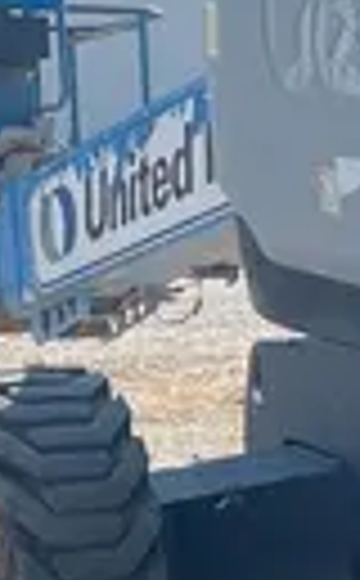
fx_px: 2478
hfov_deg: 7.7
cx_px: 882
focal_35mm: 157
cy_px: 510
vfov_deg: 13.3
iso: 50
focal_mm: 5.1
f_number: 1.6
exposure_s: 1/3413
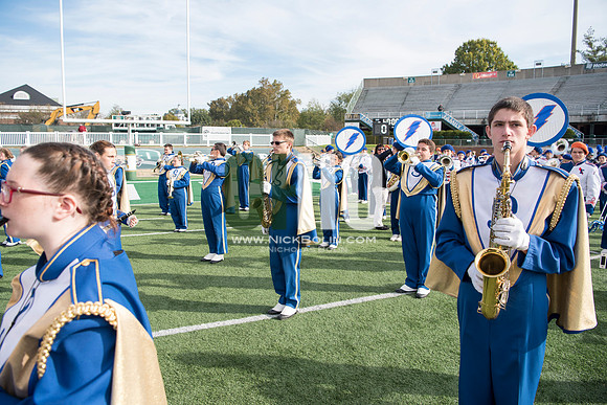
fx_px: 405
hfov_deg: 73.7
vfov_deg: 53.2
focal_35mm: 24
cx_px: 304
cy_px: 202
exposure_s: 1/800
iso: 250
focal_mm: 24
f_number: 5
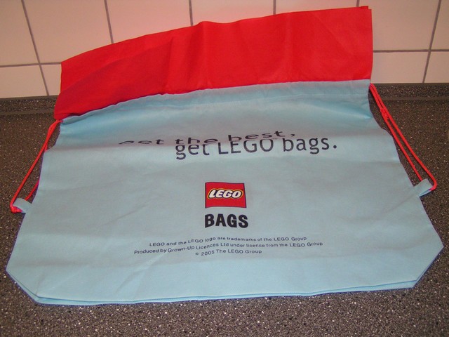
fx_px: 493
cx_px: 224
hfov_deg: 49.0
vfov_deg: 37.7
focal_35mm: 38
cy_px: 168
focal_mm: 5.8
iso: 200
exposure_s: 1/40
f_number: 2.8
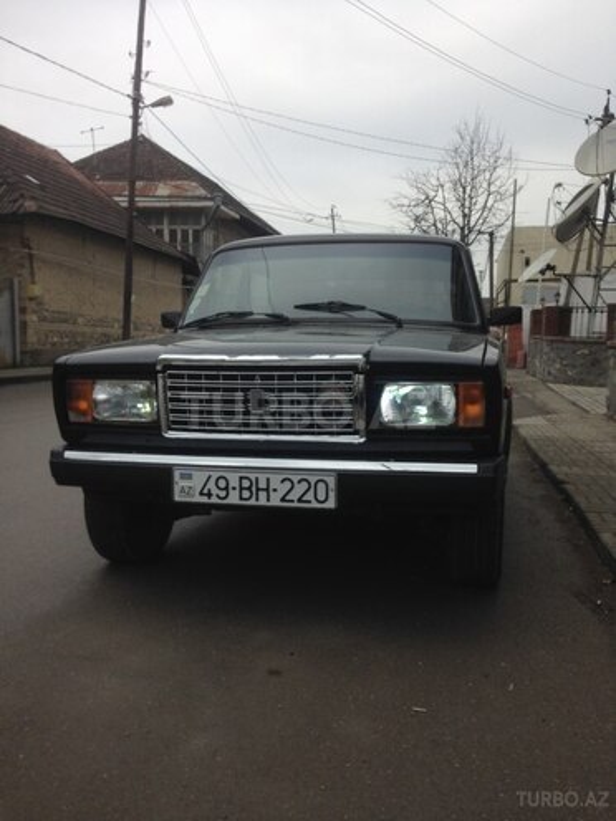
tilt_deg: -5.6
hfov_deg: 42.9
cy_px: 410
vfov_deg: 55.4
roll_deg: -2.7
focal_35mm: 33
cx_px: 308
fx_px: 783
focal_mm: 4.12
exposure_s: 1/225
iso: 50
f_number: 2.4
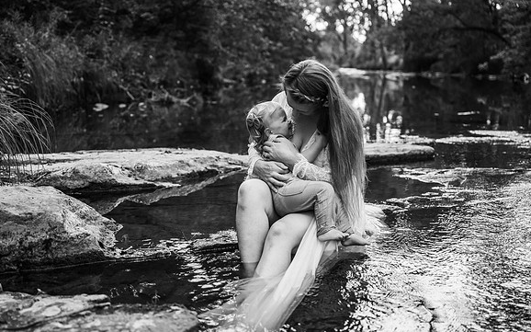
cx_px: 266
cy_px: 168
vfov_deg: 29.2
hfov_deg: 45.3
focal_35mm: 44
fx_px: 637
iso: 500
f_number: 2.8
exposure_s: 1/1600
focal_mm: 43
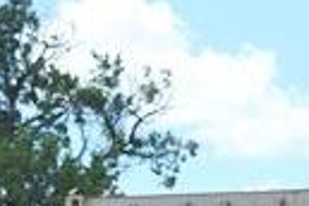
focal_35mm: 182
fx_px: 1562
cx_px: 505
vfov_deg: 7.2
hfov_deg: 10.8
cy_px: 441
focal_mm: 26
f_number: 7.1
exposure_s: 1/200
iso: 100
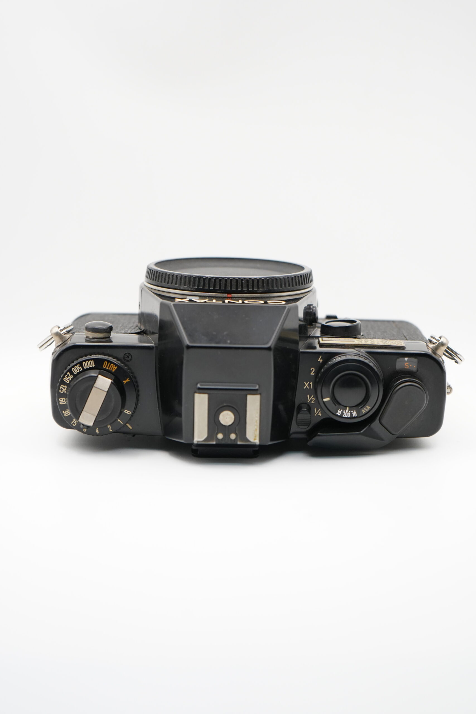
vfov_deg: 31.0
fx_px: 1289
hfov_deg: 20.9
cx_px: 238
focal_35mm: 65
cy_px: 357
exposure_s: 1/250
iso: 2000
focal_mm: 65
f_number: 5.6
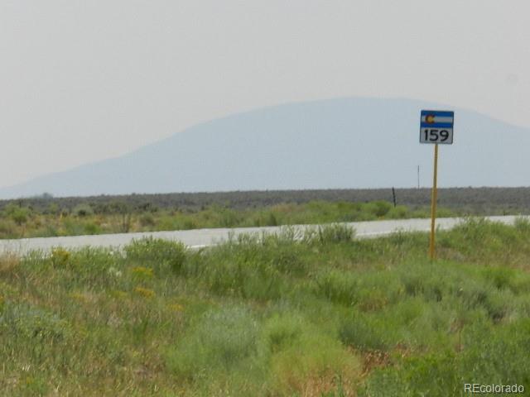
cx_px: 265
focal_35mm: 263
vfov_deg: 5.7
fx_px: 4027
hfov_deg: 7.5
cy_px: 198
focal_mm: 46.7
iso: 160
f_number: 6.3
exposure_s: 1/100
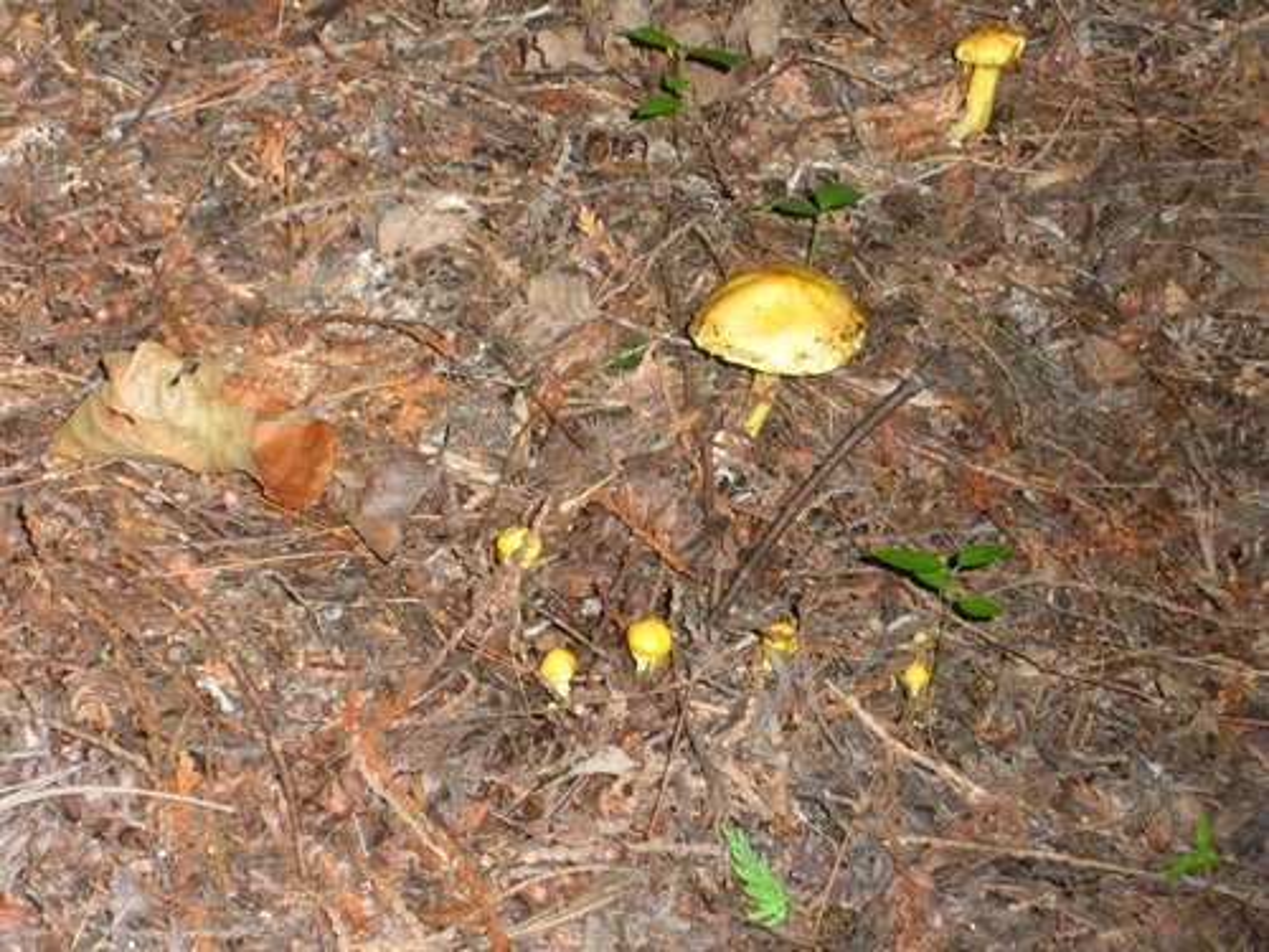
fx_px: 2969
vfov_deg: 18.2
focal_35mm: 81
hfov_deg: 24.1
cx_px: 634
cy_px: 476
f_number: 4.8
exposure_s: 1/125
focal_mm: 14.2
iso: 600
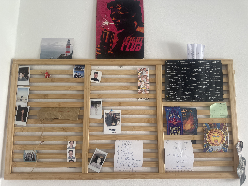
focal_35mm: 24
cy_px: 93
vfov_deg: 56.8
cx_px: 124
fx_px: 172
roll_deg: -2.2
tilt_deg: +7.2
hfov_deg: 71.6
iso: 200
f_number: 1.78
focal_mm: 6.86
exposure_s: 1/121
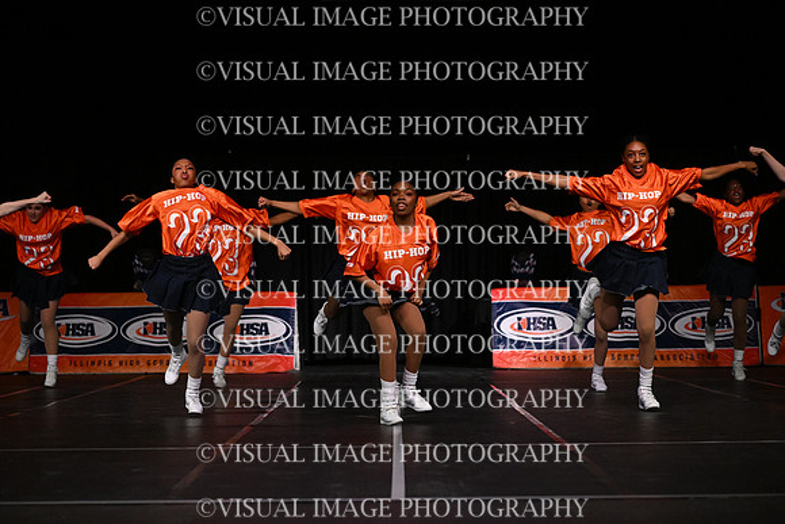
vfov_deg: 13.7
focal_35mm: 100
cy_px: 262
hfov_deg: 20.4
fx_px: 2181
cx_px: 392
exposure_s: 1/1000
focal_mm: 100
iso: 8000
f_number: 4
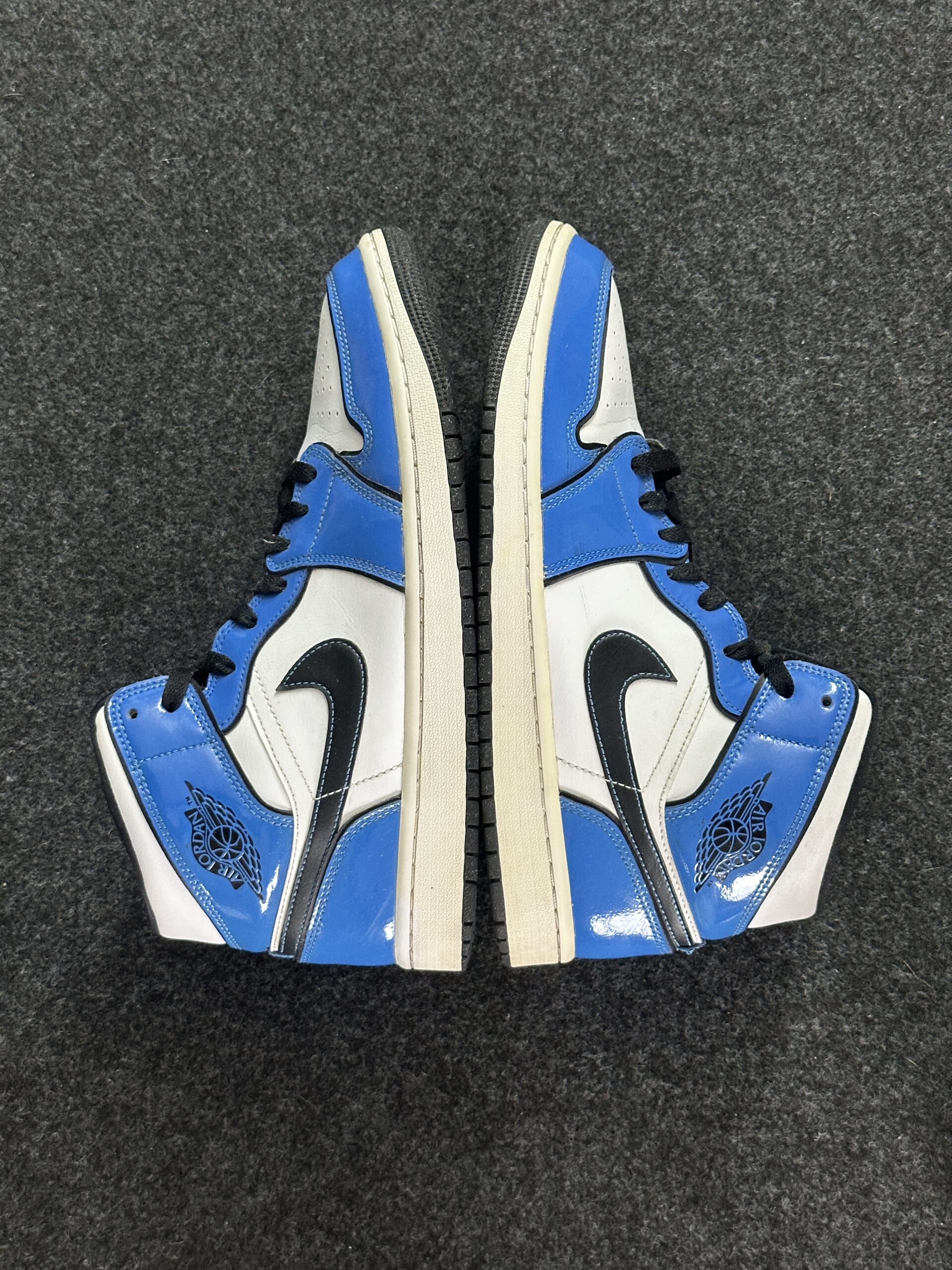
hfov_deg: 30.3
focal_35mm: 48
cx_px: 476
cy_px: 635
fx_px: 1760
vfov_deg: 39.7
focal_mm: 6.86
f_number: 1.78
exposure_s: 1/50
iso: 250
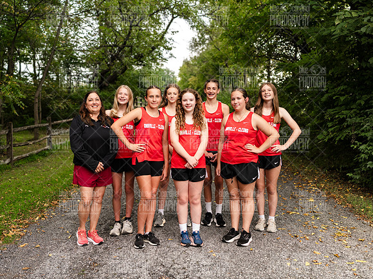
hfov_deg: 48.5
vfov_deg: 37.3
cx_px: 187
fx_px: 414
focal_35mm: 38
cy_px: 140
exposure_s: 1/250
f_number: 2
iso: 640
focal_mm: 35
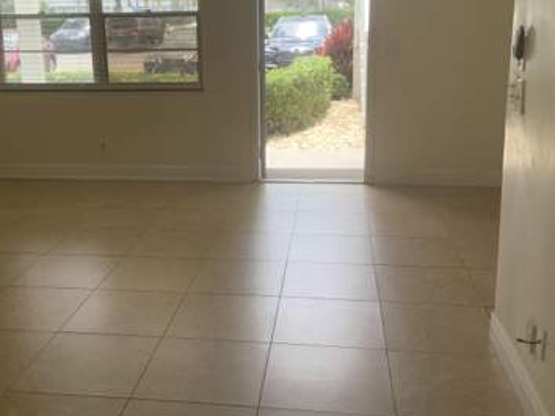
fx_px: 673
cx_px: 226
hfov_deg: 44.6
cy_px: 167
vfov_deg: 34.2
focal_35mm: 42
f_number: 2.4
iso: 25
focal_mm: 3.3
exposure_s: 1/165
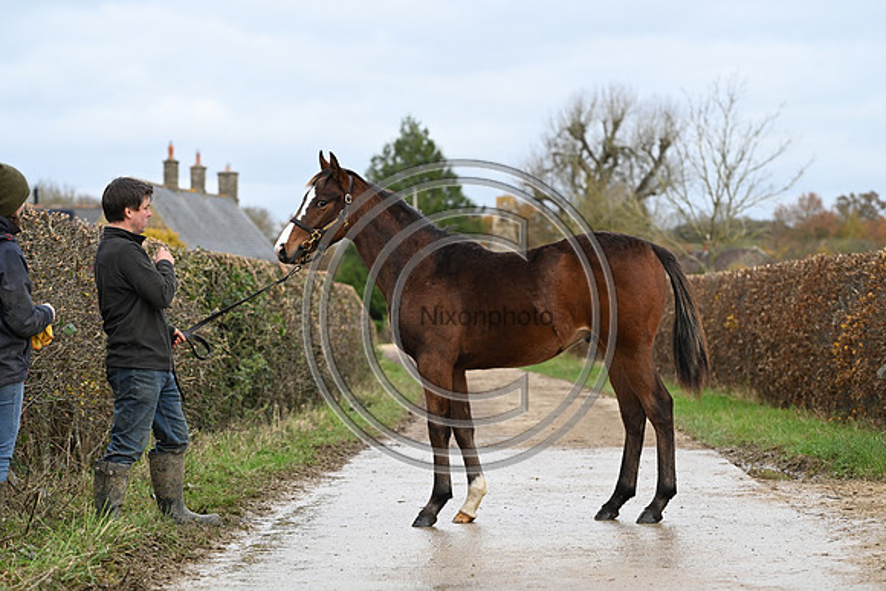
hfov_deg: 20.4
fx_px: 2462
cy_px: 296
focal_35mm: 100
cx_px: 443
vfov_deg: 13.7
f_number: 4
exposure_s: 1/1000
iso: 800
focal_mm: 100
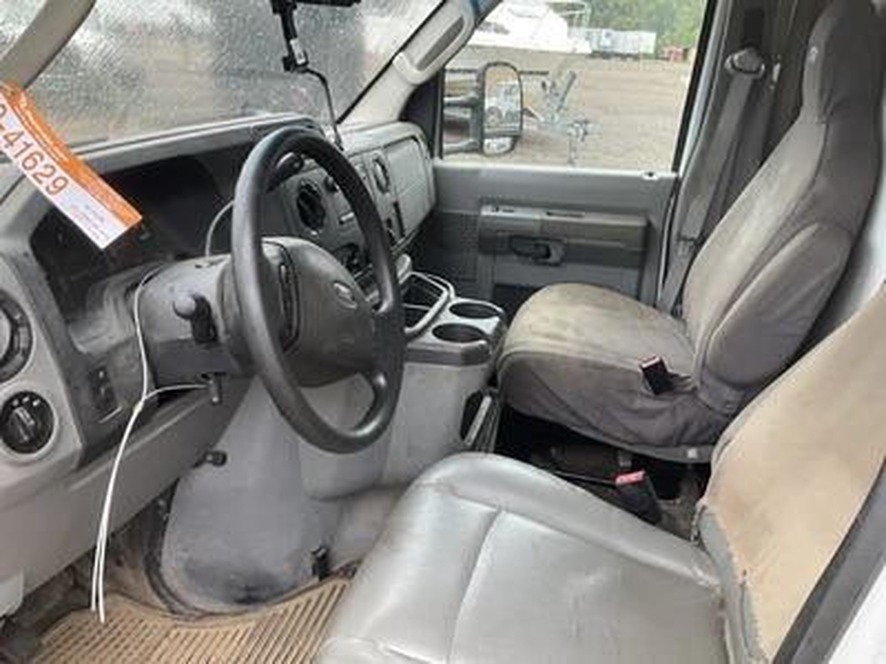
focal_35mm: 29
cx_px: 443
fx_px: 742
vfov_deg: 48.2
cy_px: 332
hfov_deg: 61.7
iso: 20
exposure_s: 1/122
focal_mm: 3
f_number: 1.8
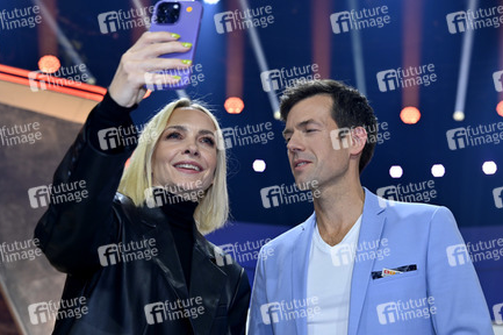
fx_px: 684
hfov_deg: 40.4
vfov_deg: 27.5
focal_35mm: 49
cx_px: 260
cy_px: 165
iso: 1000
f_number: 4
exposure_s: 1/200
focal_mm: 47
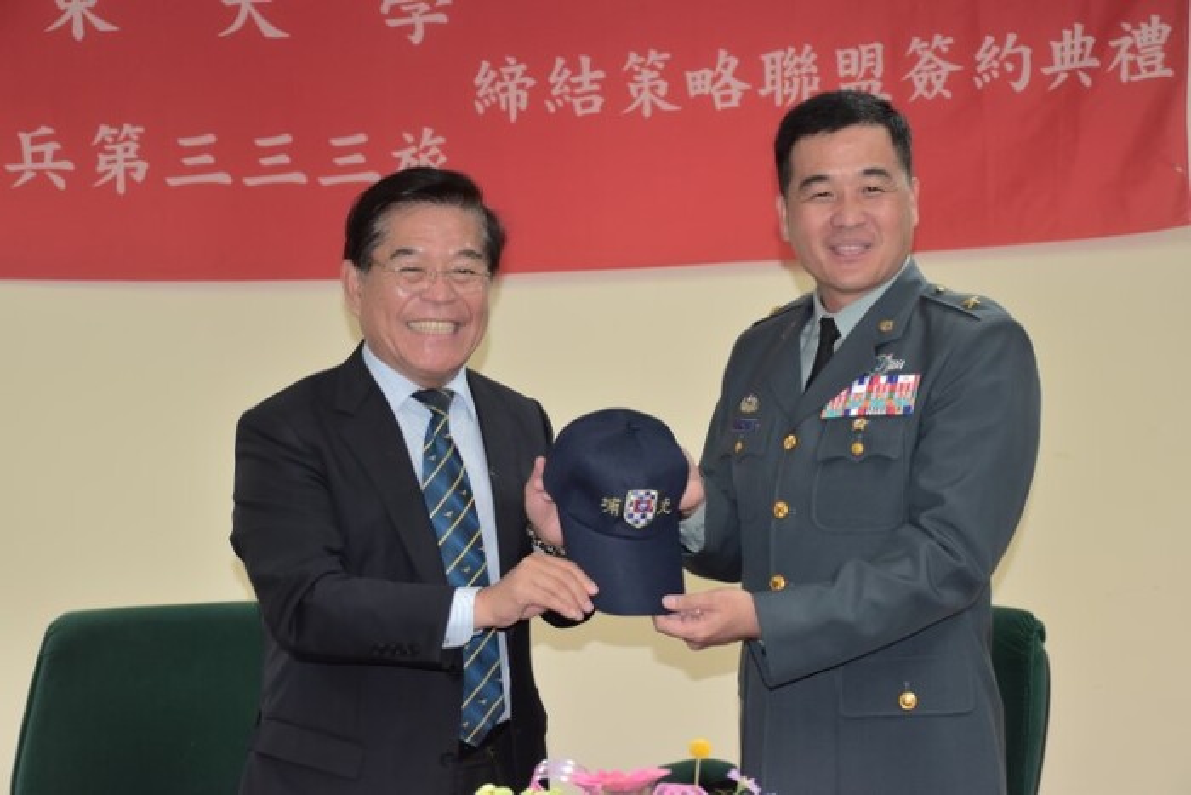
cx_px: 596
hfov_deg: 28.1
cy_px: 398
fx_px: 2382
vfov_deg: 18.9
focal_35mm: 72
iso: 800
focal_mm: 48
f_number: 5
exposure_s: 1/100
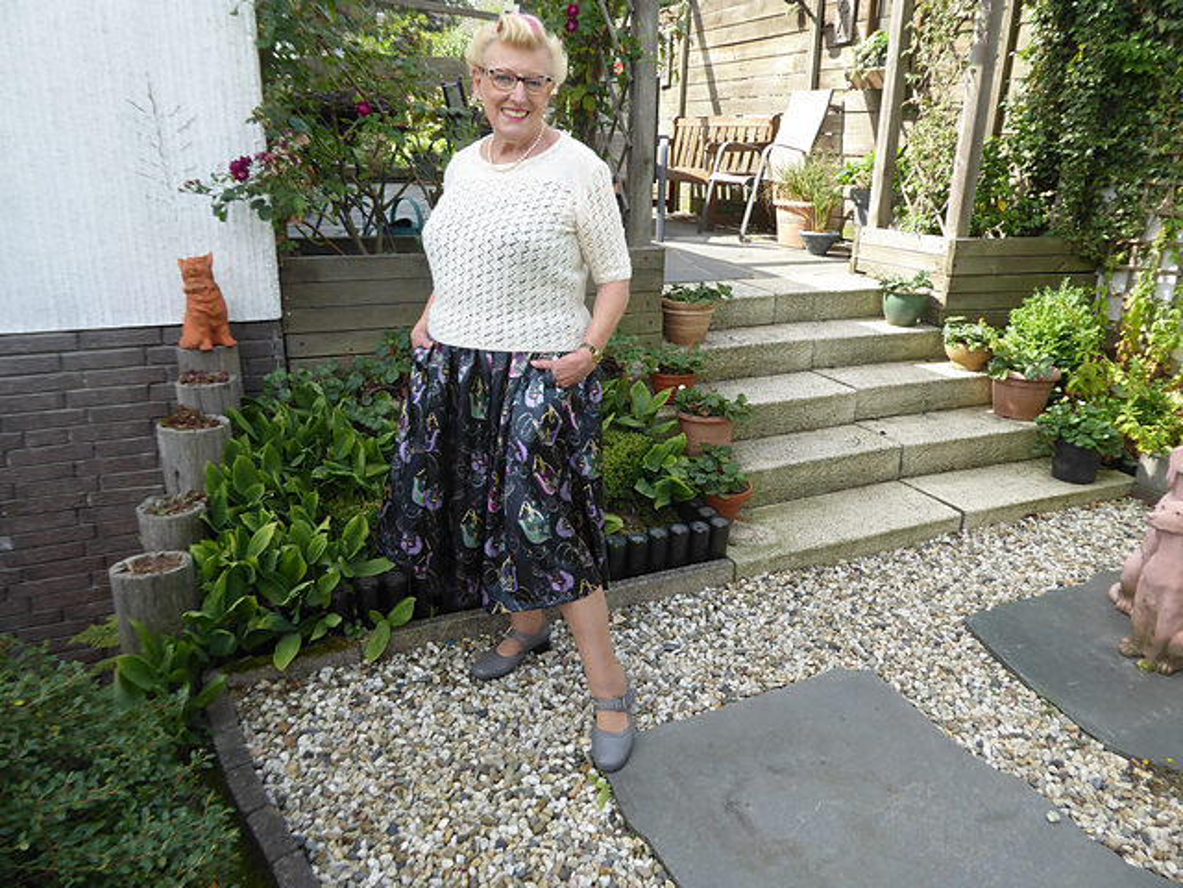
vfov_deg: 56.8
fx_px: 820
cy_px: 444
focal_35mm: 24
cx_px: 592
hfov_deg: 71.6
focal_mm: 4.3
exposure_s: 1/200
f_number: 3.3
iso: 80
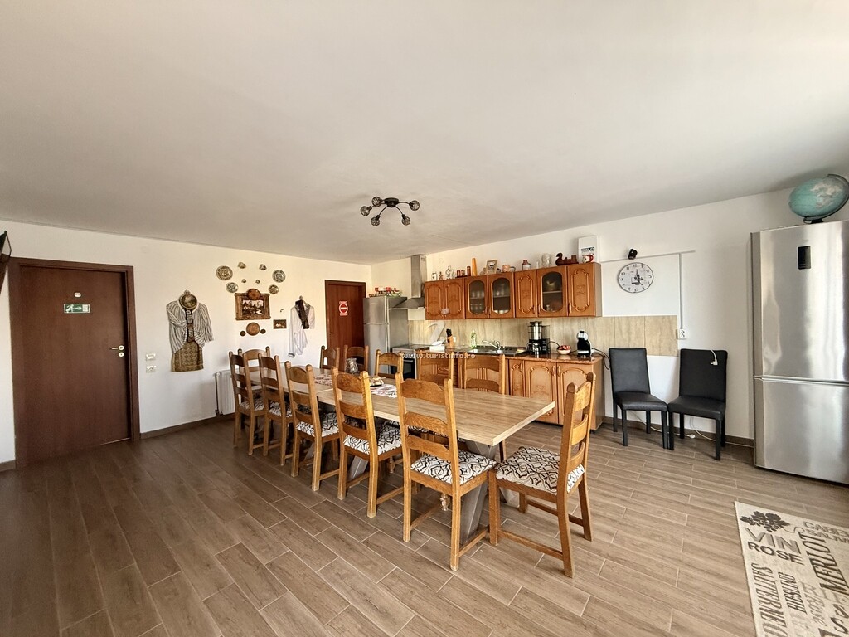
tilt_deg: -0.3
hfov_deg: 102.1
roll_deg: +1.7
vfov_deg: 85.7
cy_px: 318
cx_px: 424
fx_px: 343
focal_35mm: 14
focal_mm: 2.22
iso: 400
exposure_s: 1/60
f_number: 2.2
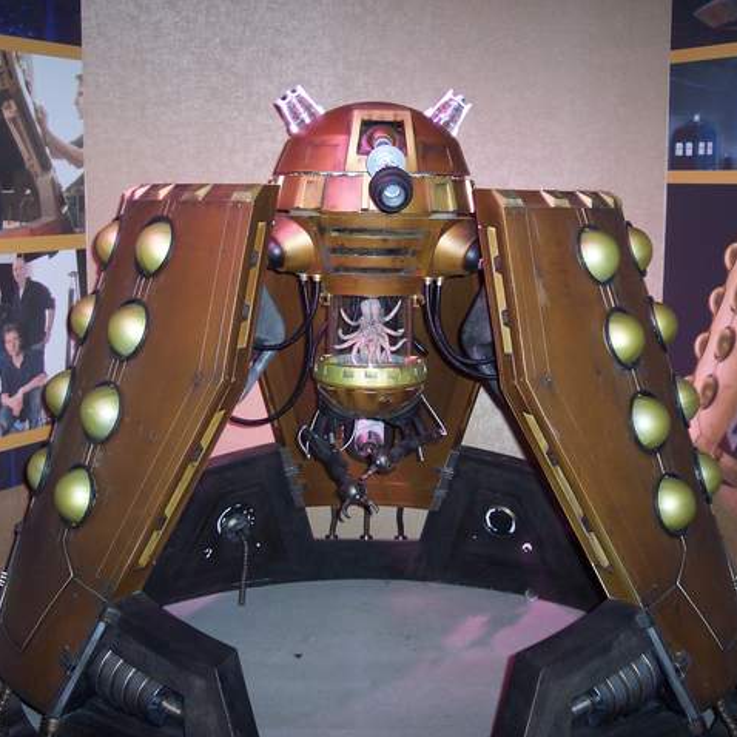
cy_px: 368
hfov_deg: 37.6
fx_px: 1084
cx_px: 367
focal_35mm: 45
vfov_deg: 37.6
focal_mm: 8
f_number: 2.8
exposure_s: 1/30
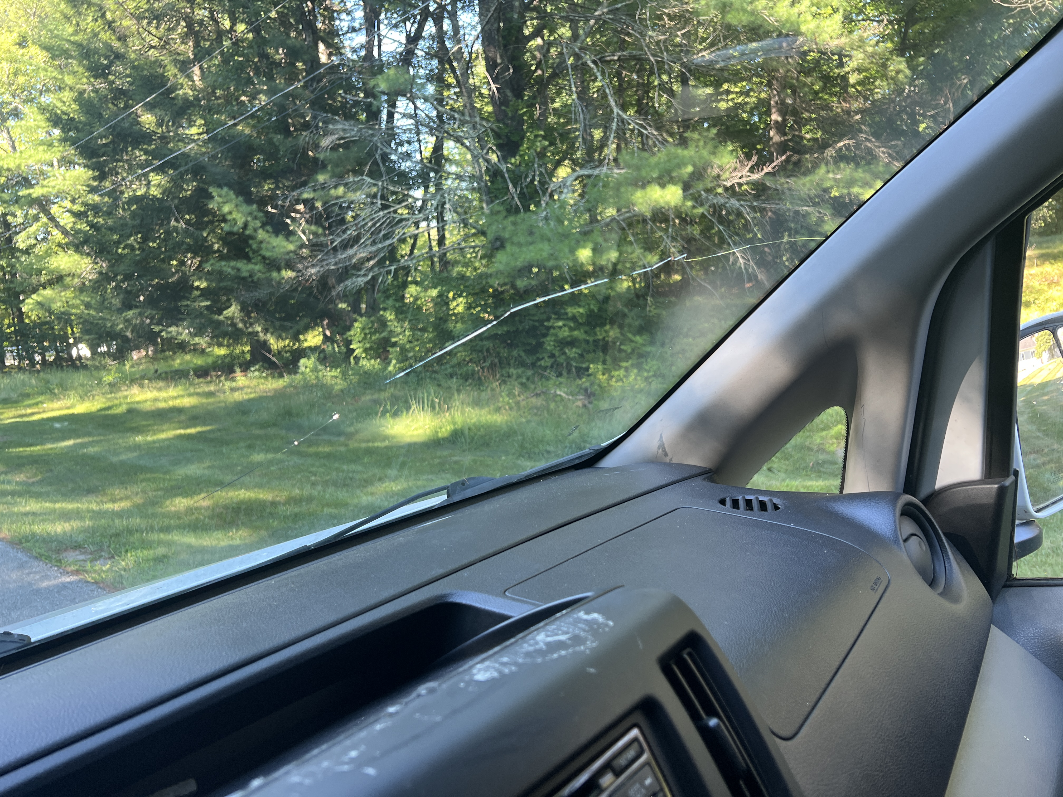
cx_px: 532
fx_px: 798
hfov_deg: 67.3
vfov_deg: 53.1
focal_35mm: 26
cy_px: 398
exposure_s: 1/121
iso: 80
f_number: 1.5
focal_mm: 5.7
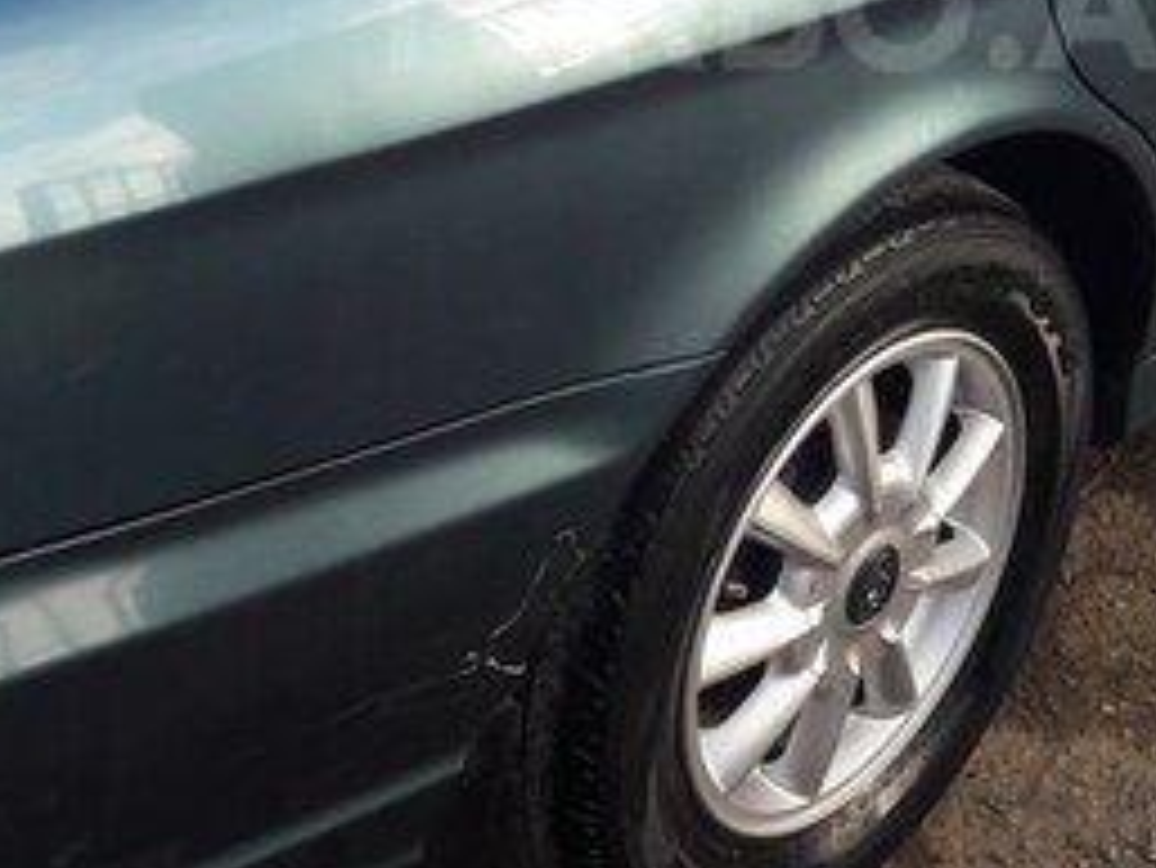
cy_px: 2
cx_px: 814
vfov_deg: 19.8
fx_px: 2406
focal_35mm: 72
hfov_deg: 26.8
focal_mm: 3.7
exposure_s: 1/402
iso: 40
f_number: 1.9
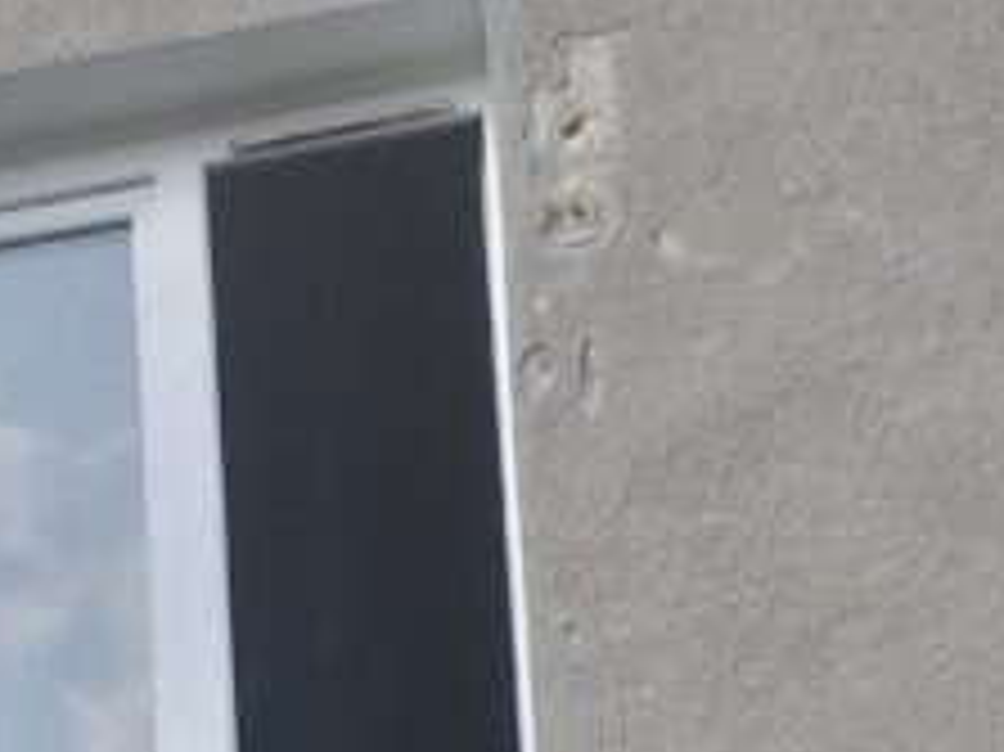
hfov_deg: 20.9
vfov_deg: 15.2
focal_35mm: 93
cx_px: 234
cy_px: 968
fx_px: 2696
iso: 40
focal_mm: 3.6
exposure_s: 1/637
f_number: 1.9
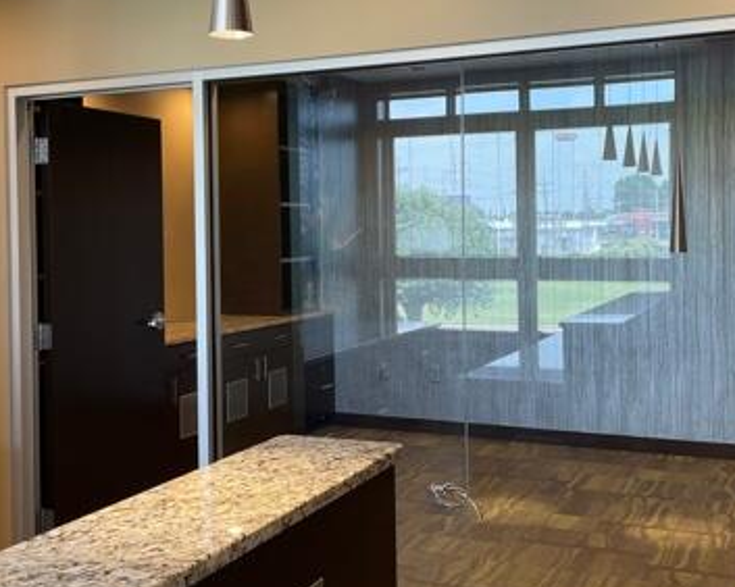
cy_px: 248
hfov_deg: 40.3
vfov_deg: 32.7
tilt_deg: -0.8
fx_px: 1000
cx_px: 325
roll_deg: +0.8
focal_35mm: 46
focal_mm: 4.2
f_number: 1.6
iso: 80
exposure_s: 1/60
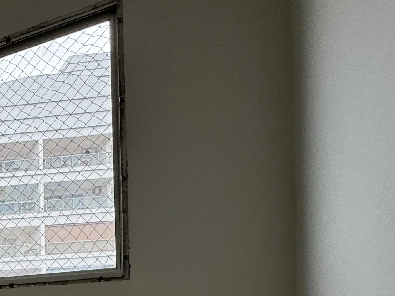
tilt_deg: -2.0
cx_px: -191
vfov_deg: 30.4
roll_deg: +2.0
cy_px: 334
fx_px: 479
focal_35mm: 42
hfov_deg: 29.0
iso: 40
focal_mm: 2.22
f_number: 2.2
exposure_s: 1/154
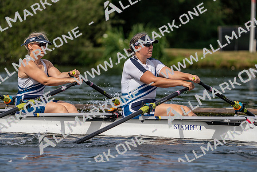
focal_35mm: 332
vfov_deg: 4.1
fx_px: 2371
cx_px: 128
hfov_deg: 6.2
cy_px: 86
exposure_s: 1/1600
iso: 250
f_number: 6.3
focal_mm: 332
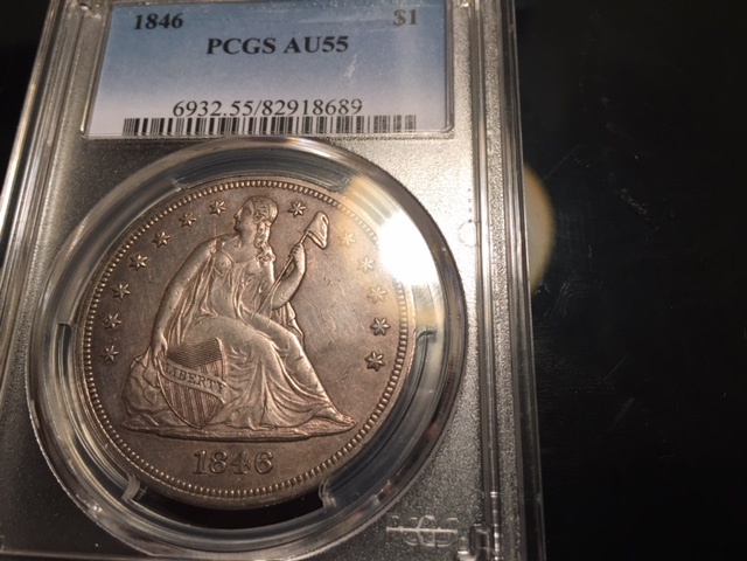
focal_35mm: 29
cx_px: 374
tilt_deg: -69.0
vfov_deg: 48.2
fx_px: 626
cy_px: 280
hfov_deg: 61.7
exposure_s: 1/30
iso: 40
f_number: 2.2
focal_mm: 4.15
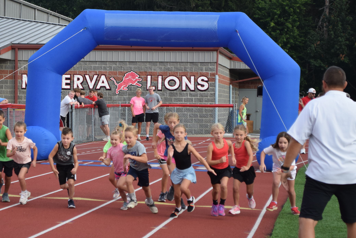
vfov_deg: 11.6
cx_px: 111
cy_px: 110
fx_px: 1175
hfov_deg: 17.2
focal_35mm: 119
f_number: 5.6
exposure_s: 1/800
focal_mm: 55
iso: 800
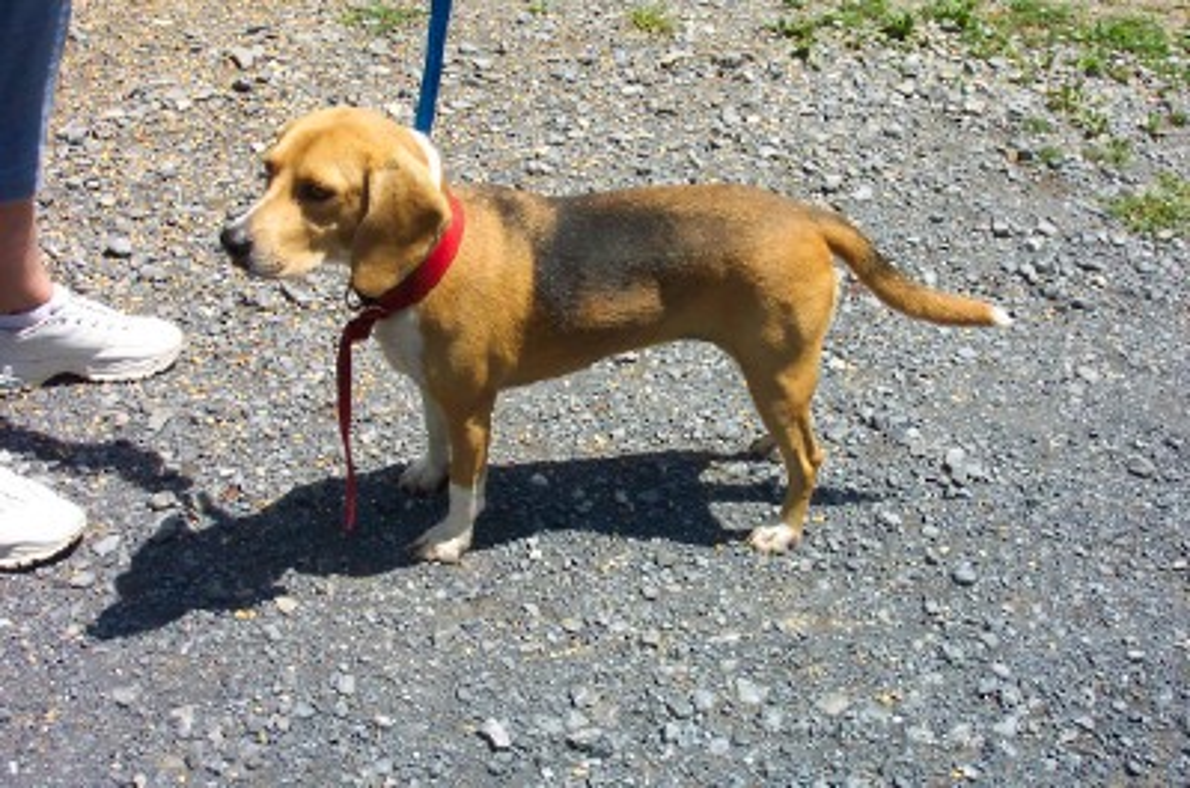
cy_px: 394
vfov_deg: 37.7
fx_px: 1155
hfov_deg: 54.5
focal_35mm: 35
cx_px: 595
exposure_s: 1/180
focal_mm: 7.5
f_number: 9.5
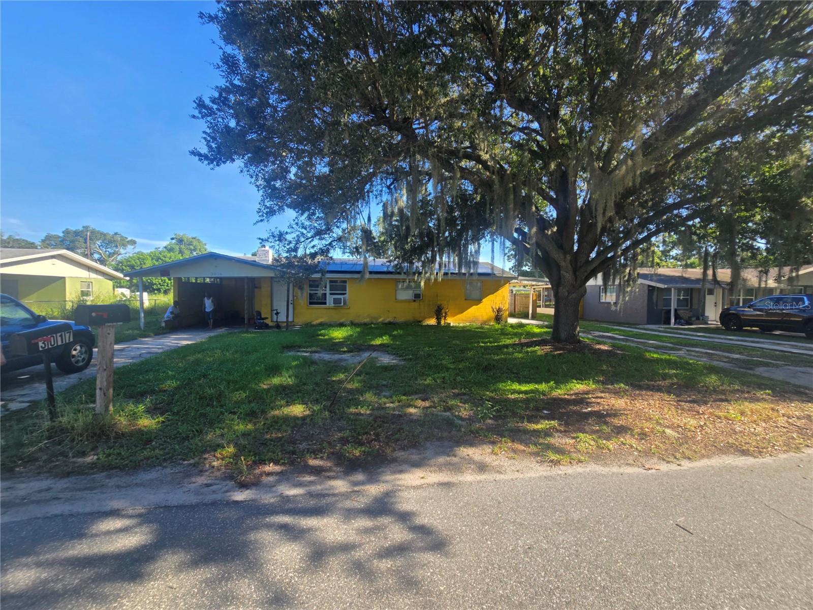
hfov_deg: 106.2
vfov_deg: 89.9
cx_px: 406
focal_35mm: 13
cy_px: 305
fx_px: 305
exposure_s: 1/696
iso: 50
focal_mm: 2.2
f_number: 2.2
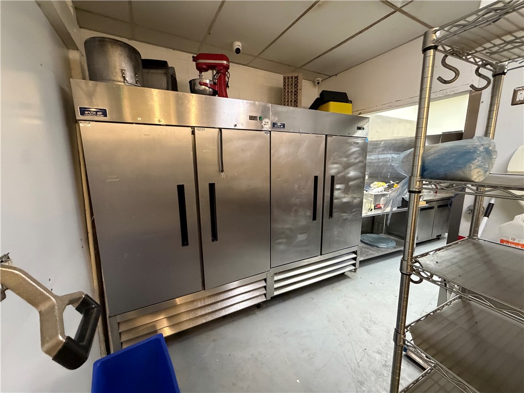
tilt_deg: -9.5
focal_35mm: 14
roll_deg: +0.0
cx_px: 262
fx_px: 212
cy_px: 196
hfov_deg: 102.1
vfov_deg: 85.7
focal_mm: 2.22
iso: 500
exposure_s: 1/60
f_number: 2.2
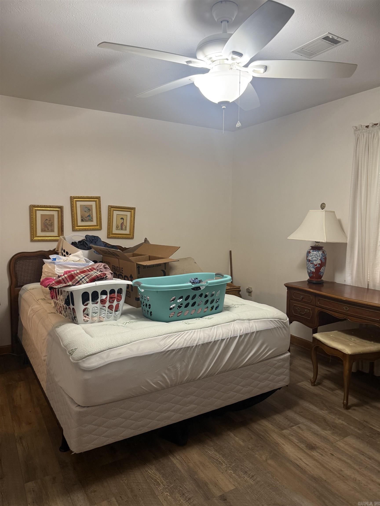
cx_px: 190
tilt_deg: -5.0
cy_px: 253
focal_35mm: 24
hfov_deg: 56.8
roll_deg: +0.1
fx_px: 351
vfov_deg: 71.6
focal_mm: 6.76
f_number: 1.78
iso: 200
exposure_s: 1/60
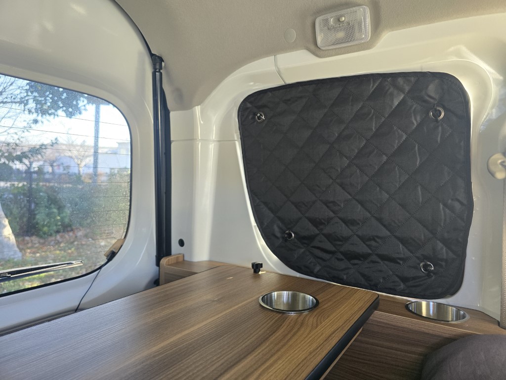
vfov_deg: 58.9
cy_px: 190
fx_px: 336
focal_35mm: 23
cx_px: 253
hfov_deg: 73.9
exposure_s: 1/100
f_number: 1.7
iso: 160
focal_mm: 6.3
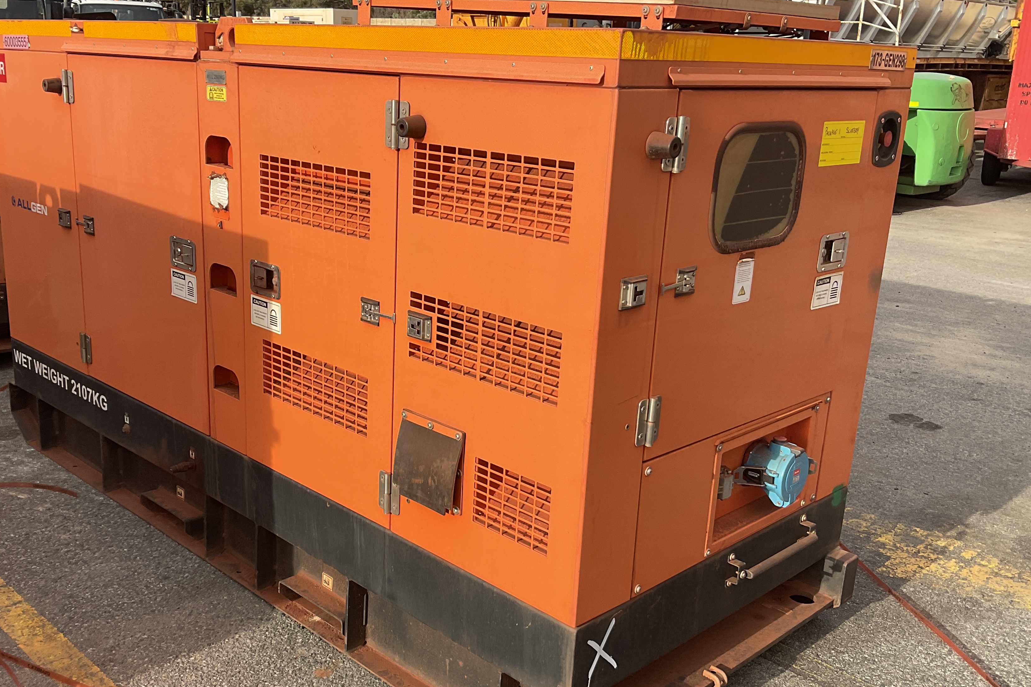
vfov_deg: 35.9
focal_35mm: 37
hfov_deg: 51.7
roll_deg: -1.0
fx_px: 1060
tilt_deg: -14.3
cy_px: 366
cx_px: 448
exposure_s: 1/883
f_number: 1.8
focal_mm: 3
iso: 16
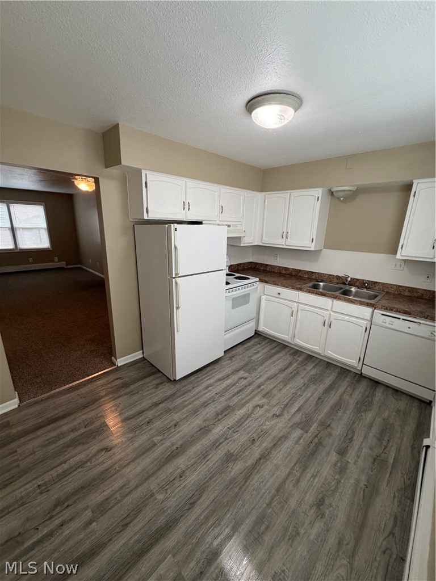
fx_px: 235
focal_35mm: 14
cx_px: 218
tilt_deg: -17.0
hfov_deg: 85.7
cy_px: 290
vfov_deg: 102.1
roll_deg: -1.5
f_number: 2.2
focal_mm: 2.22
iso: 250
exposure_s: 1/120
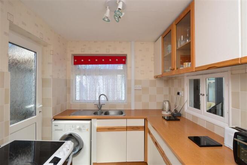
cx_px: 124
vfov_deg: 63.2
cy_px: 82
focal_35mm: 20
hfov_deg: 85.4
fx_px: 134
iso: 200
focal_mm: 13
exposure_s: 1/160
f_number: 6.3
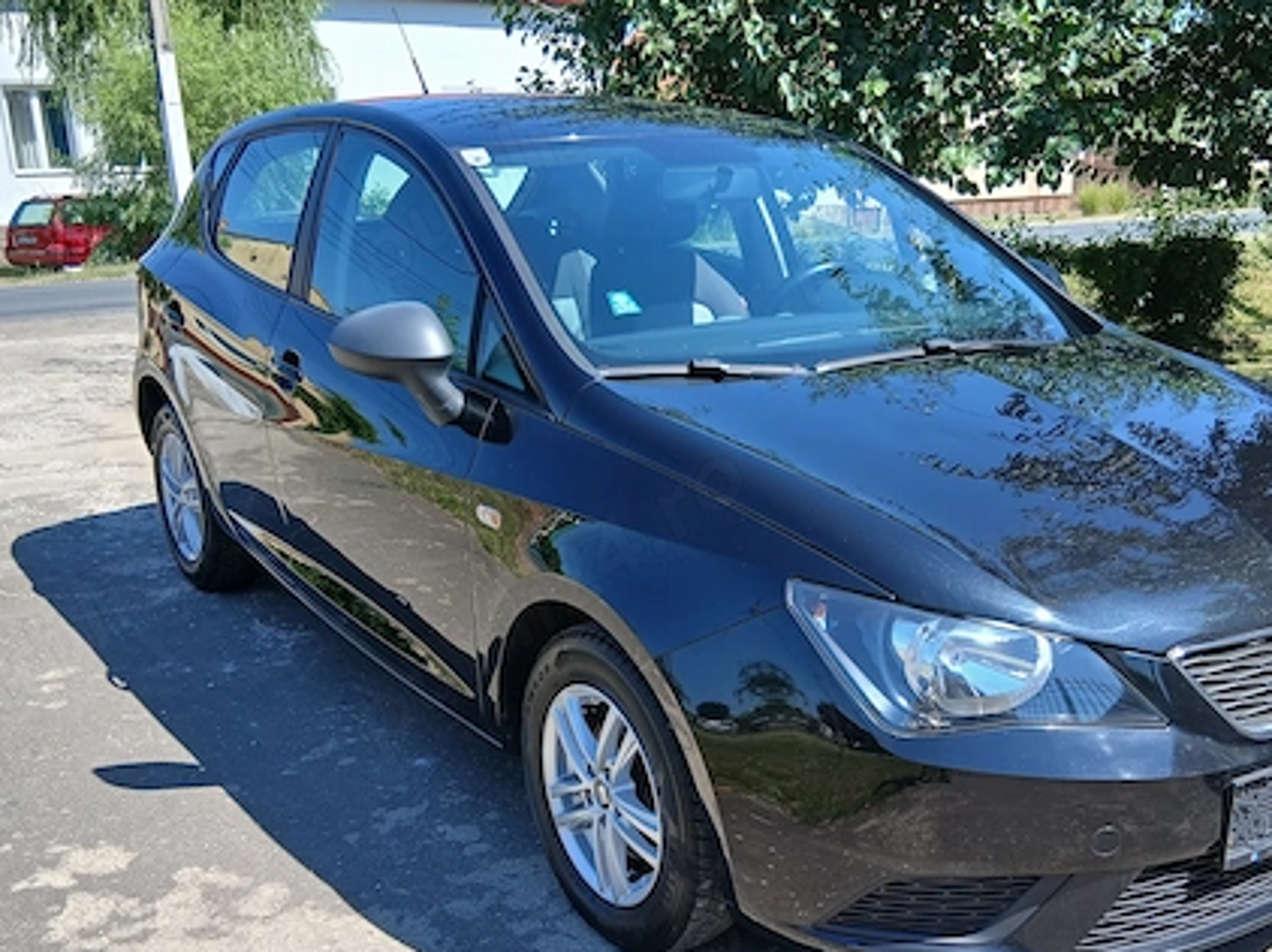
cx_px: 760
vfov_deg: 38.2
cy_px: 633
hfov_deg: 49.9
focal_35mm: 37
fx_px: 1359
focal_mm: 3.98
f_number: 1.8
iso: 20
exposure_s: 1/236
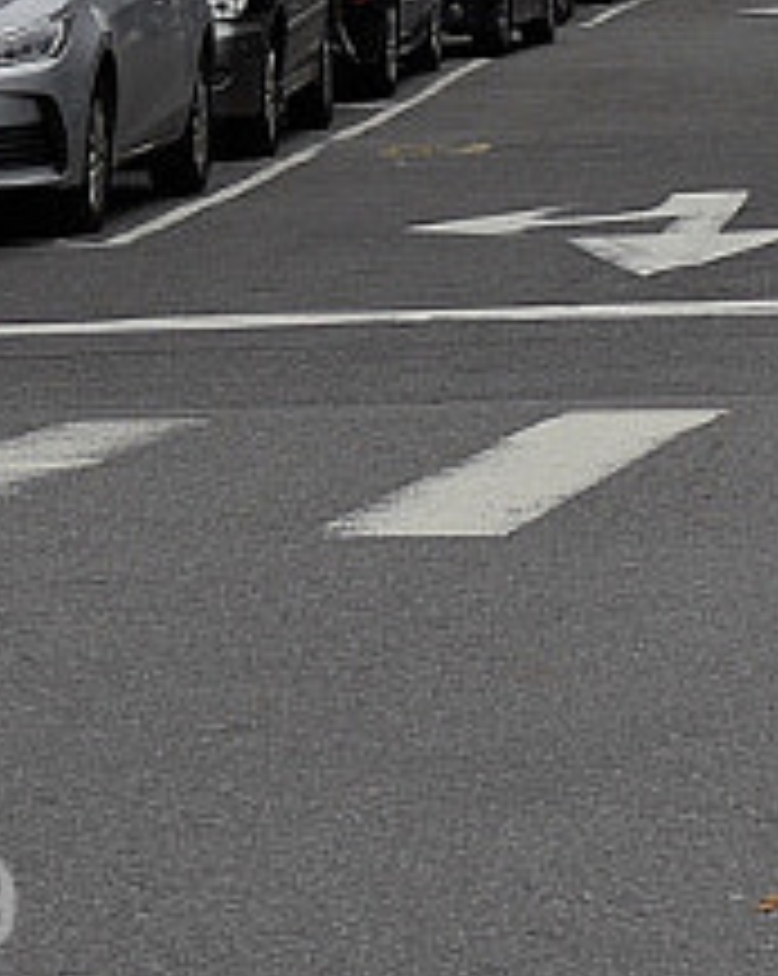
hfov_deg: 7.8
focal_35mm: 194
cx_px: 1264
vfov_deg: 9.2
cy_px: -1138
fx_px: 5596
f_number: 2.8
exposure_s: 1/800
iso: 100
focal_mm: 28
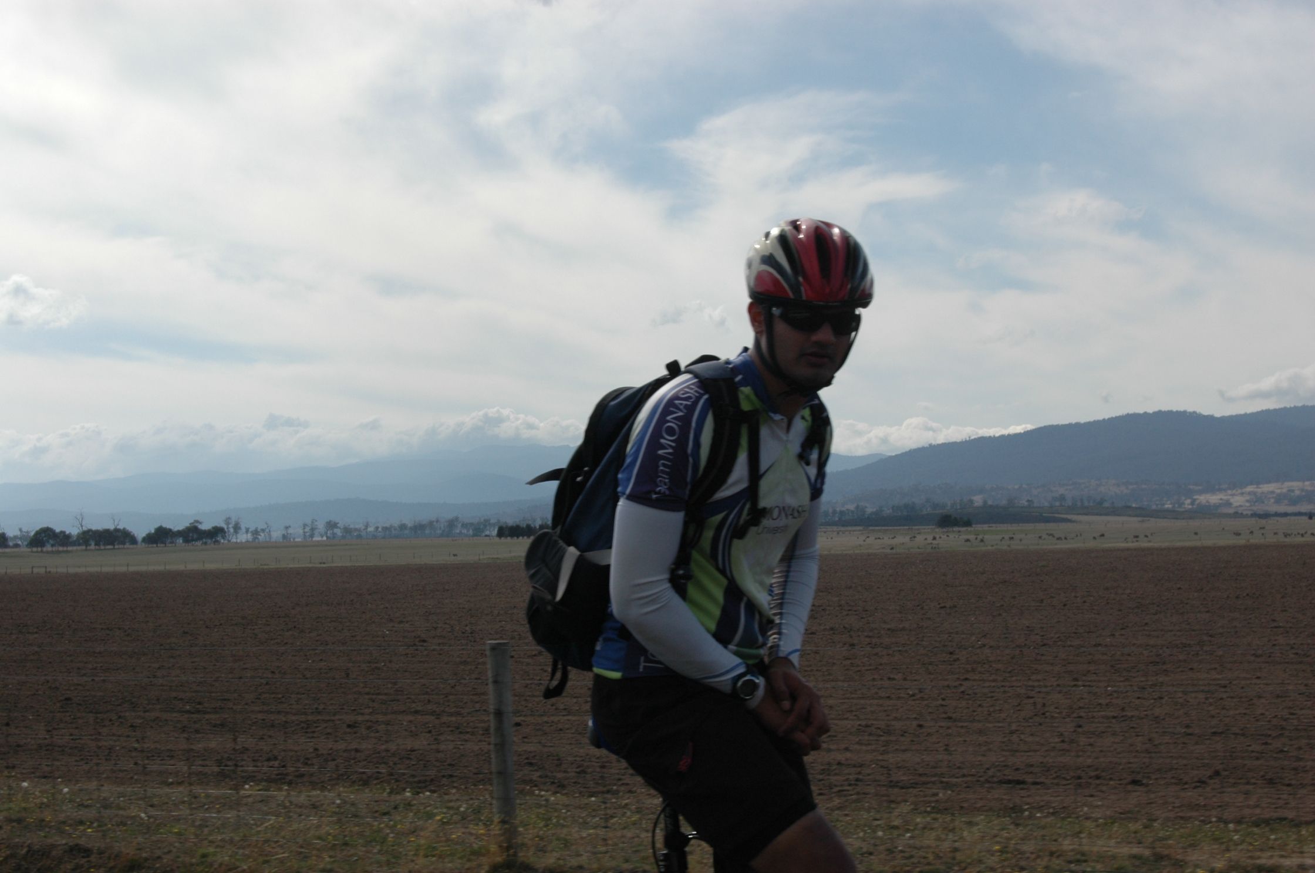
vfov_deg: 21.5
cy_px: 436
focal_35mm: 63
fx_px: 2299
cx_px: 658
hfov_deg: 31.9
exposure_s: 1/400
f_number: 10
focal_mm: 42
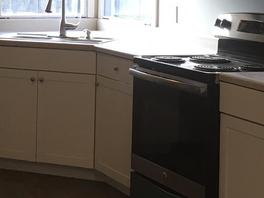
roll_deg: -1.1
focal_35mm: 101
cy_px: -34
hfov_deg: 19.3
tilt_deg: -1.1
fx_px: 770
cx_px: 62
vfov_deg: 14.2
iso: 25
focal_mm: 4.15
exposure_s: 1/30
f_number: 2.2
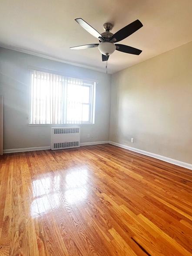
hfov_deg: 74.6
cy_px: 125
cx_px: 104
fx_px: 126
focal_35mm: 17
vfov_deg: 91.0
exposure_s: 1/78
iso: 250
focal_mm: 1.57
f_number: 1.8
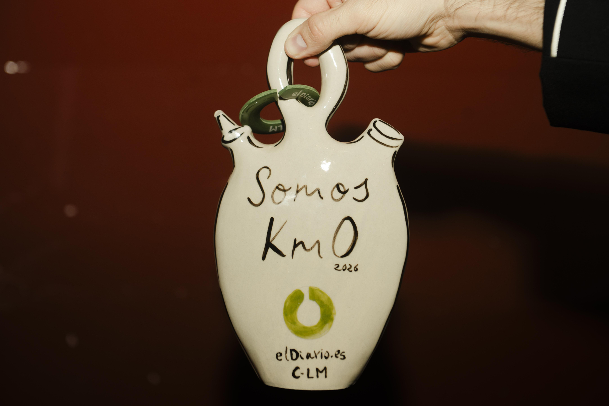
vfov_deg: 19.6
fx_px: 1171
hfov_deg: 29.1
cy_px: 179
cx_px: 338
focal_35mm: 69
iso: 320
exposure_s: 1/200
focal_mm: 62
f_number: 4
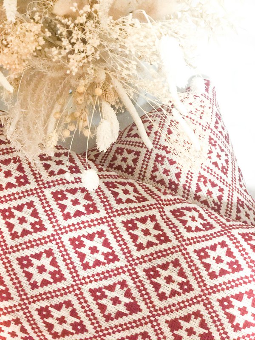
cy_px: 170
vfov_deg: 33.8
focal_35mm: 57
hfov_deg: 25.7
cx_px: 128
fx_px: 560
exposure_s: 1/35
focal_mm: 6.6
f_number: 2.8
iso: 800
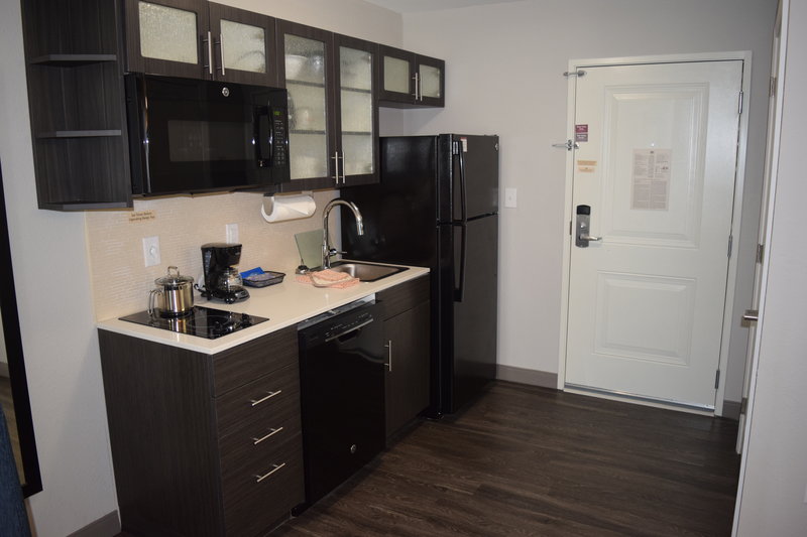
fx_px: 605
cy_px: 268
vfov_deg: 47.9
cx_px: 404
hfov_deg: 67.4
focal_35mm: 27
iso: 900
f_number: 3.5
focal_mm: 18
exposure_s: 1/60
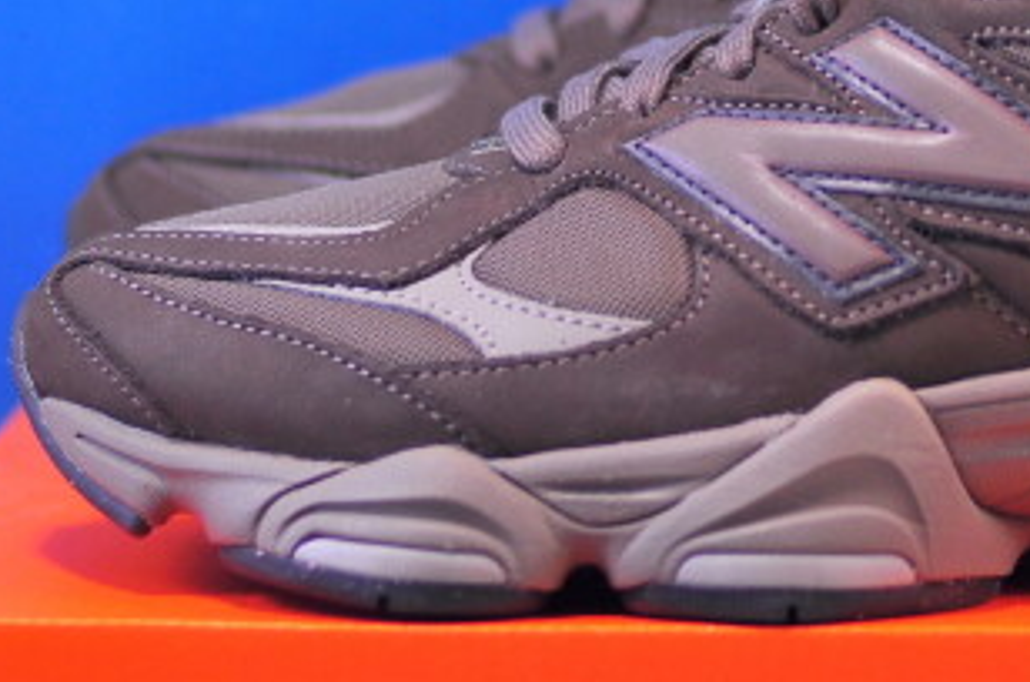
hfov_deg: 10.5
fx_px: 5568
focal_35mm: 195
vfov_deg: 7.0
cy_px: -105
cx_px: 916
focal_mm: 50
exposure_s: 1/320
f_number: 2
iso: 250
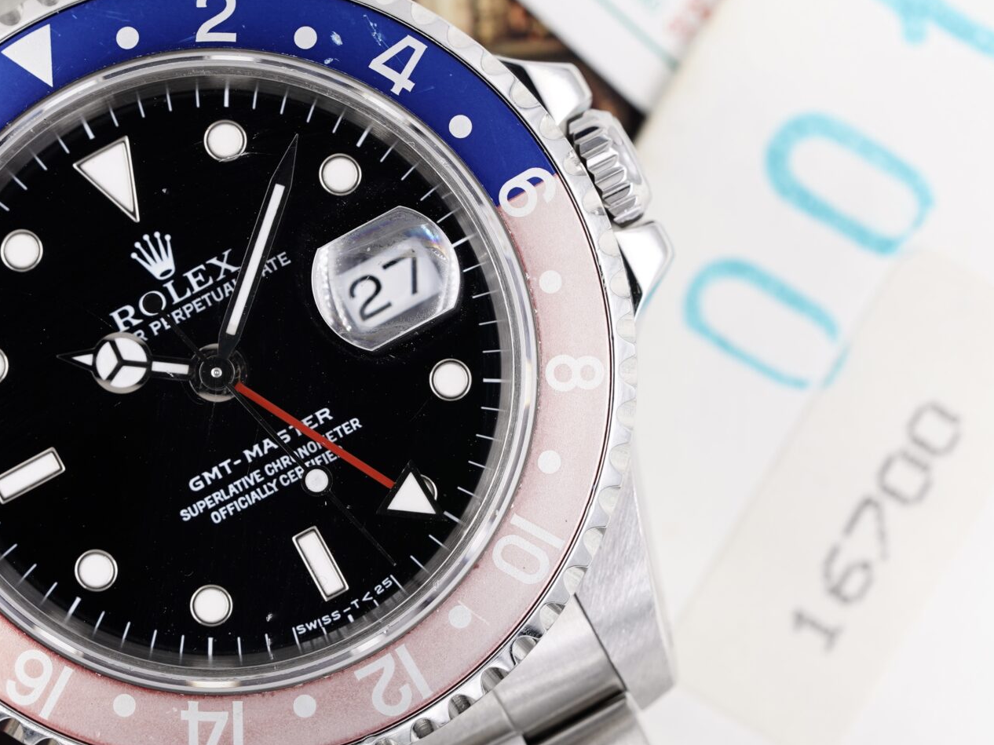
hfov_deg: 11.3
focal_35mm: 175
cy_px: 363
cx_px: 247
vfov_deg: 8.5
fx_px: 5024
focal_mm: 90
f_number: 6.3
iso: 200
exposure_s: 1/50
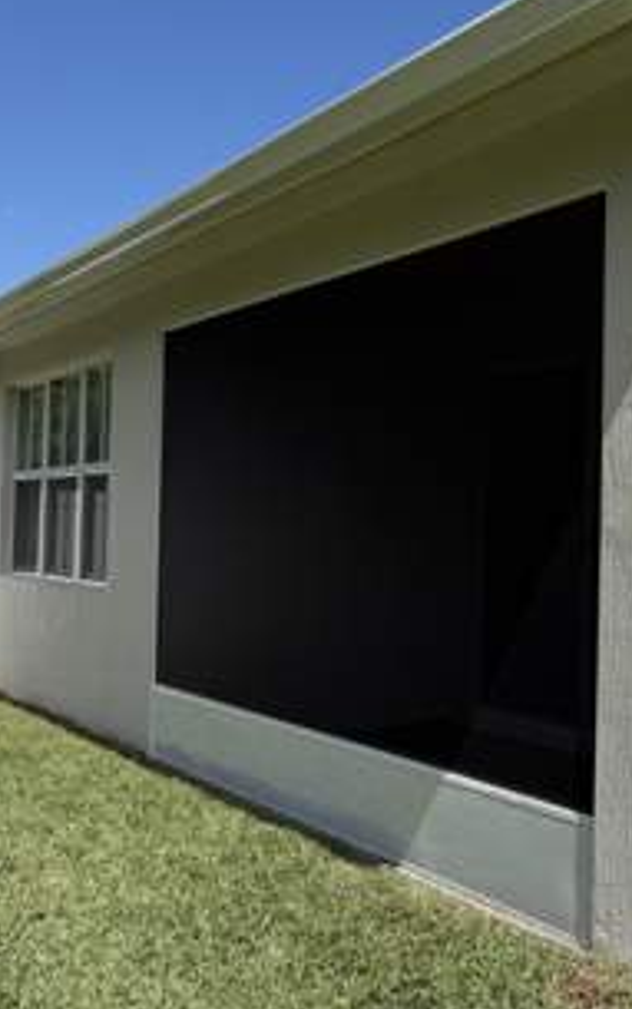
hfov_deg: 29.6
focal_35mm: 40
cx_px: 649
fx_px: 1101
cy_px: 498
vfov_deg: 49.3
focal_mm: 6.76
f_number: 1.78
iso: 80
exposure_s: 1/6173
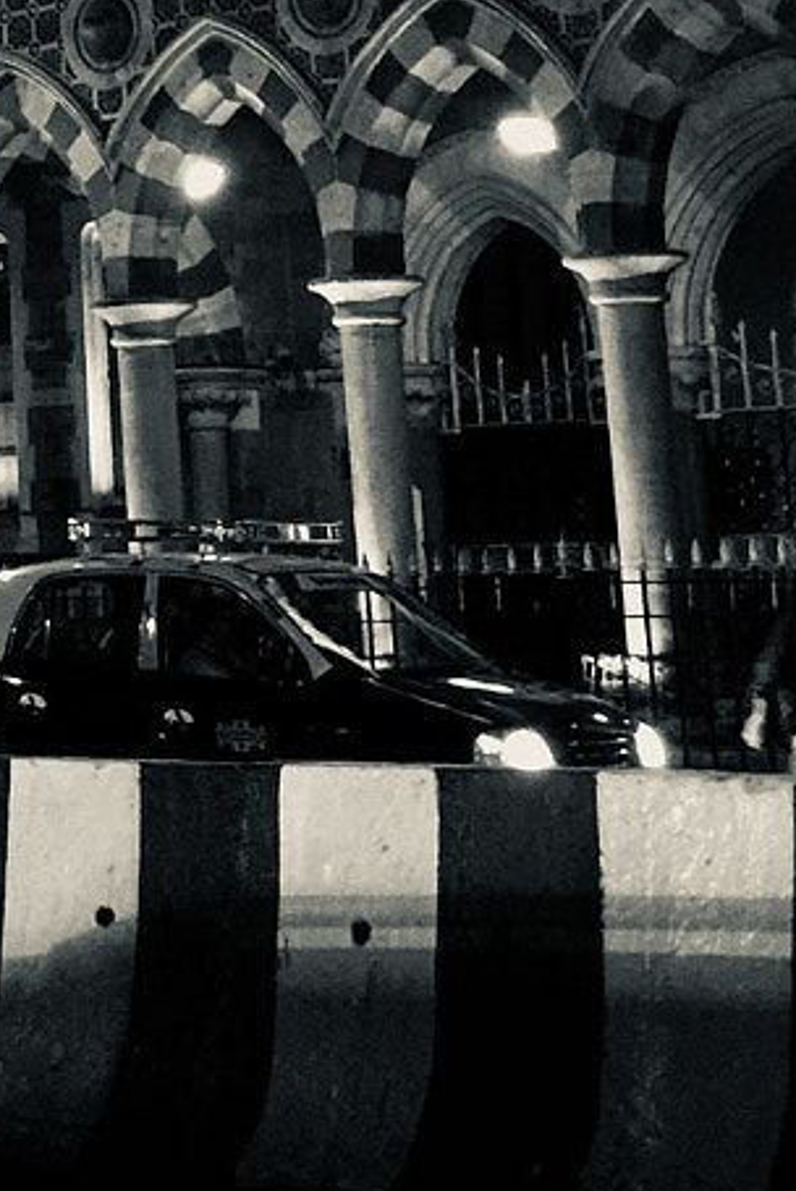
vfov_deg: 18.1
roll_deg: +0.8
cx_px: -309
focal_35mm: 106
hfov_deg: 12.4
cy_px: -304
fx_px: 3510
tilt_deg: +16.3
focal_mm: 4.15
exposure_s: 1/8
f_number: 2.2
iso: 160
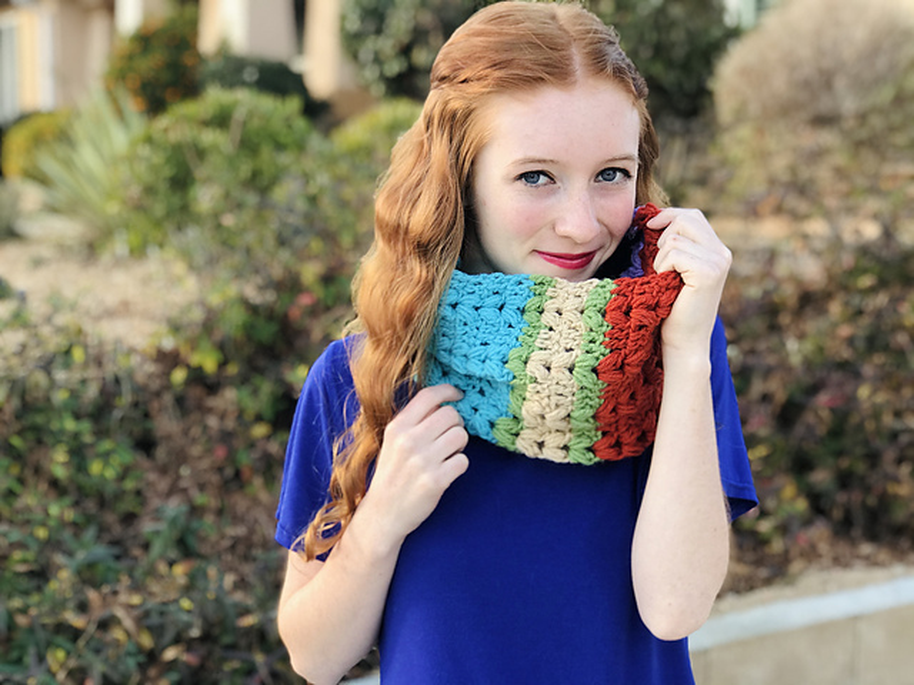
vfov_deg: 25.7
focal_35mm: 57
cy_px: 342
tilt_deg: -5.5
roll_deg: -0.1
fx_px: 1505
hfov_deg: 33.8
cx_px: 457
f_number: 2.8
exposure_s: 1/60
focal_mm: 6.6
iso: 20
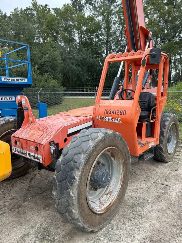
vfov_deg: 67.3
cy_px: 122
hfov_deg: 53.1
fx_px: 182
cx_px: 91
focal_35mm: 26
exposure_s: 1/170
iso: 40
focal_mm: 5.7
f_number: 1.5
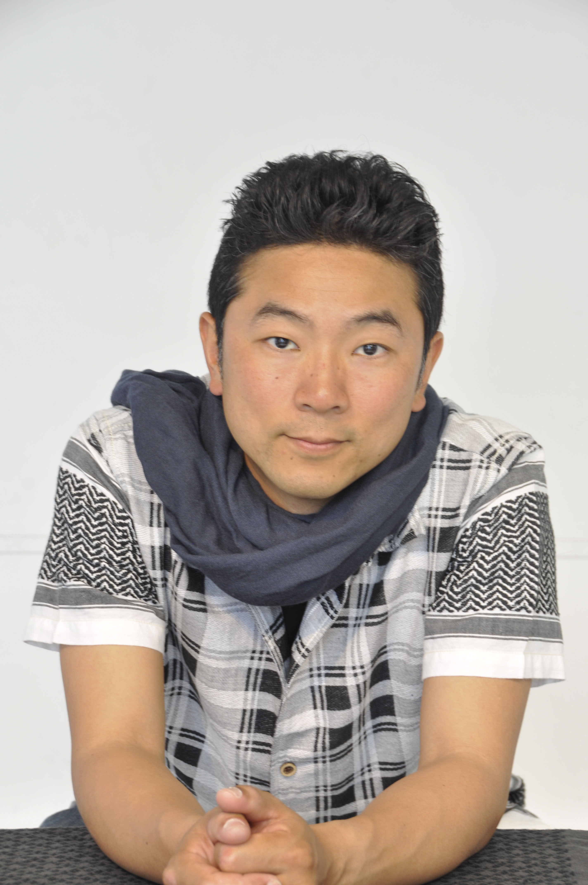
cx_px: 294
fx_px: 2579
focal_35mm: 105
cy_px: 442
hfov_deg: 13.0
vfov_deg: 19.5
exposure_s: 1/4
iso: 200
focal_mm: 70
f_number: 9
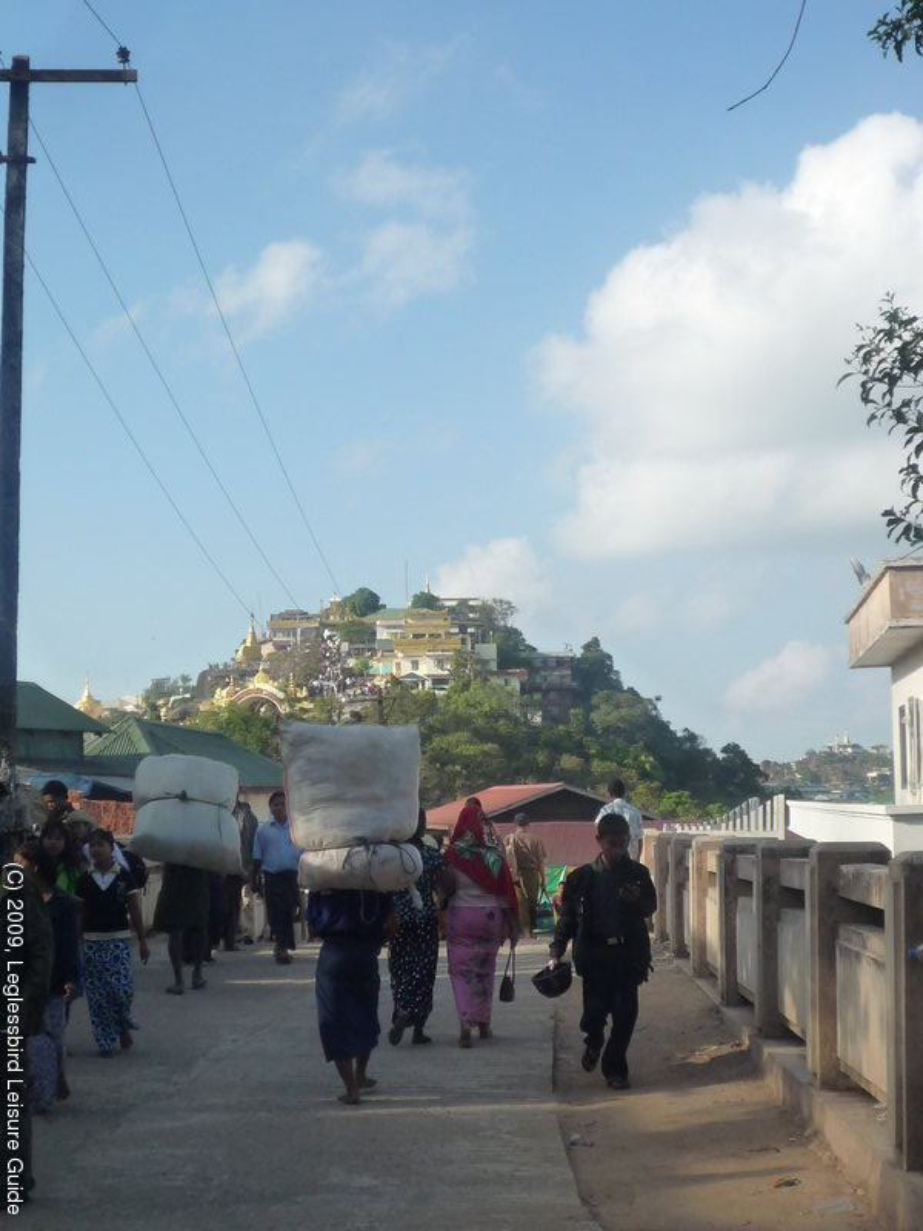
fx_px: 2382
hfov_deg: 21.9
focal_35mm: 67
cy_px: 616
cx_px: 462
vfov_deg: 29.0
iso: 160
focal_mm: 8.3
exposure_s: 1/800
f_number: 4.3
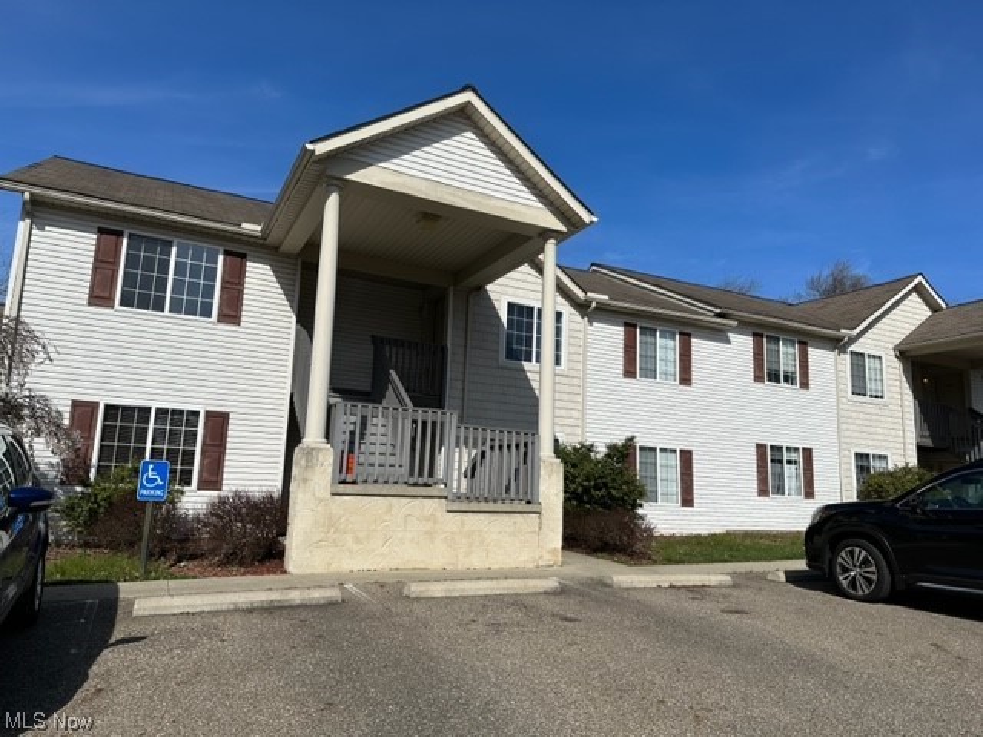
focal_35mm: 24
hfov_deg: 71.6
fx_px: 682
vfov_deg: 56.8
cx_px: 492
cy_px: 368
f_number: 1.78
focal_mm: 6.86
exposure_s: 1/9709
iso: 80
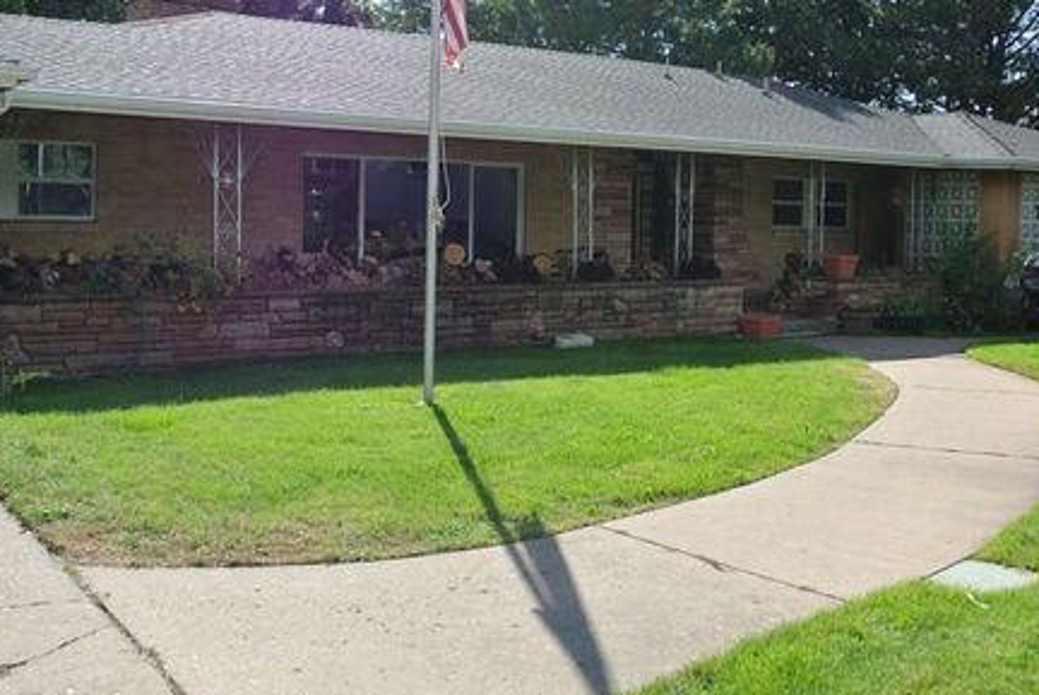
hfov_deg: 48.2
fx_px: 1156
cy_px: 245
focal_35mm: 40
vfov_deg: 33.3
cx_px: 599
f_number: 4.5
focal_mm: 10
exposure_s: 1/500
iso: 100
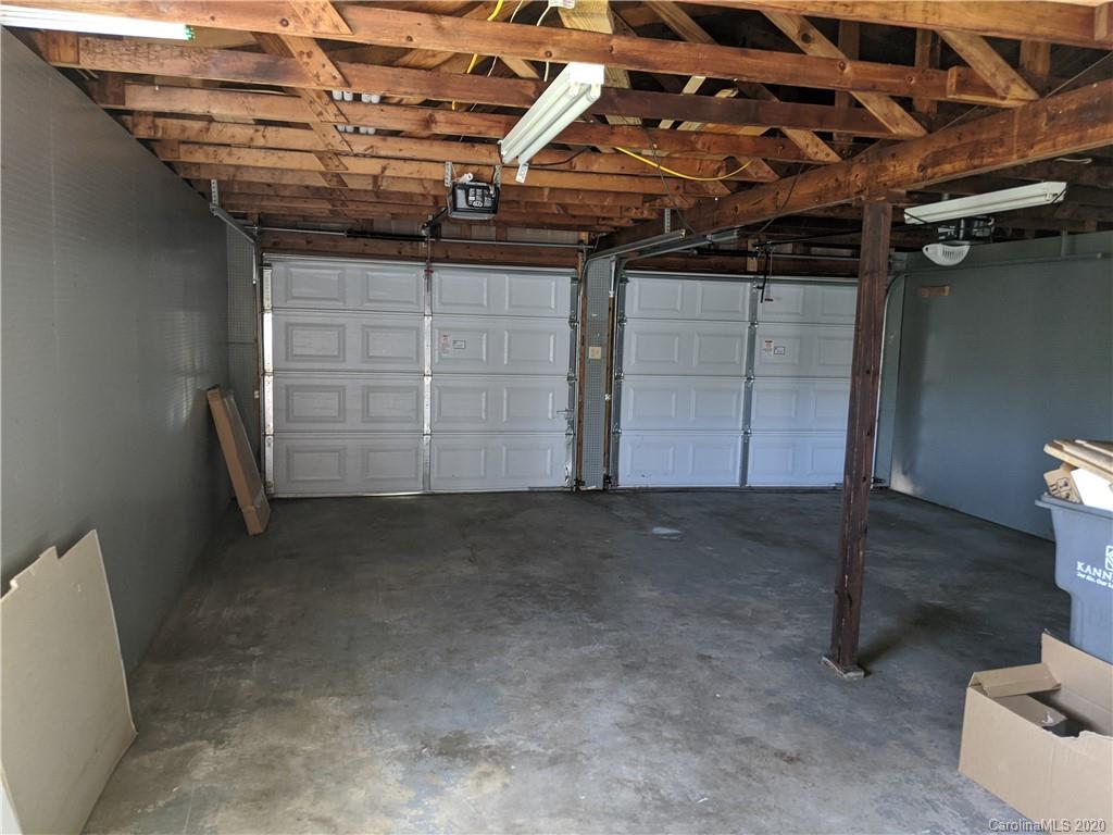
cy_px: 418
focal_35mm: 27
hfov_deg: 65.3
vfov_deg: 51.4
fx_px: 868
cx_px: 556
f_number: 1.8
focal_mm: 4.44
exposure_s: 1/24
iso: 227
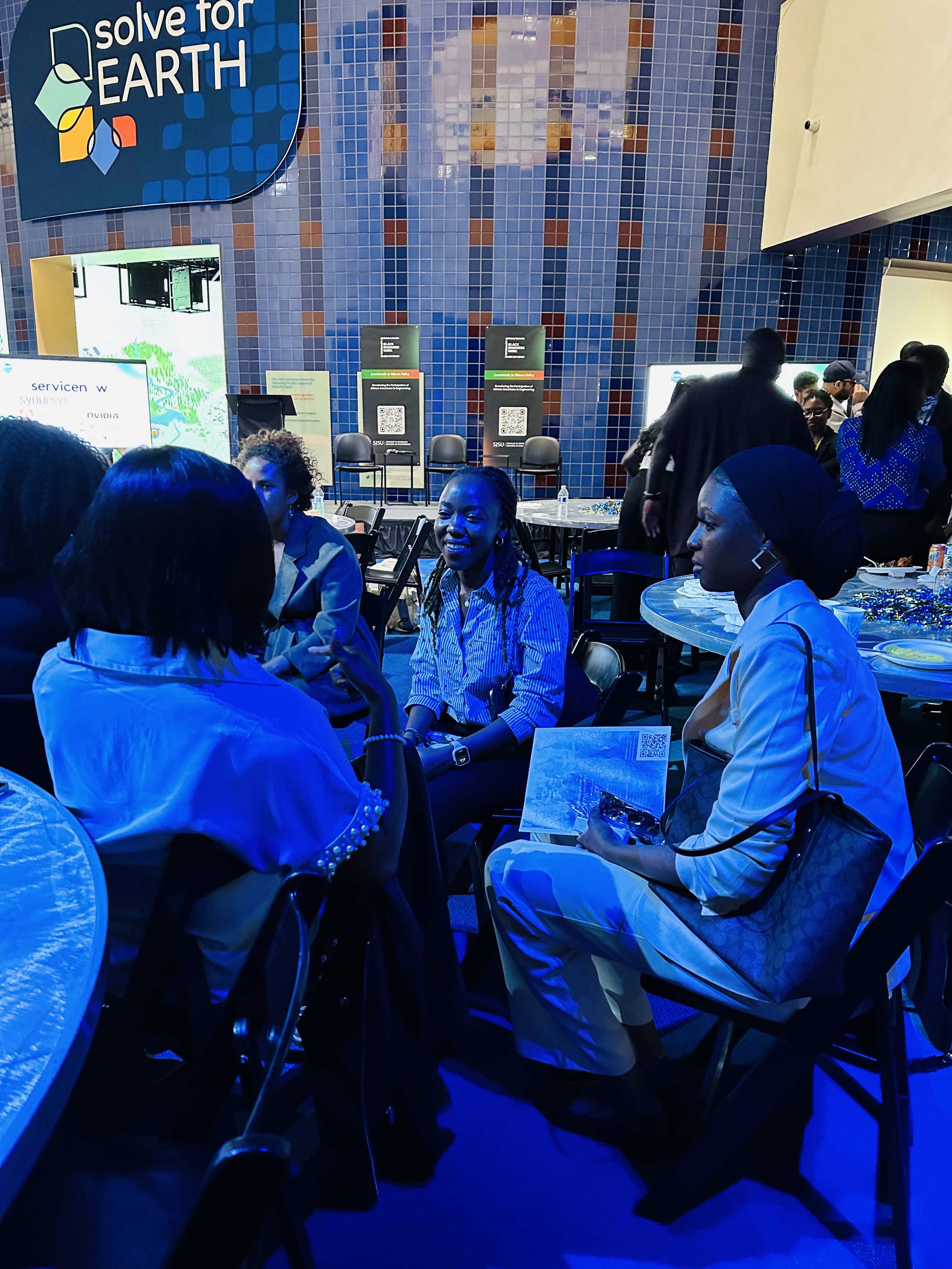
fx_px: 880
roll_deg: -0.2
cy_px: 634
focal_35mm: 24
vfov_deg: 71.6
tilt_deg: -13.6
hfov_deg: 56.8
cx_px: 476
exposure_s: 1/30
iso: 1000
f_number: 1.78
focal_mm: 6.86
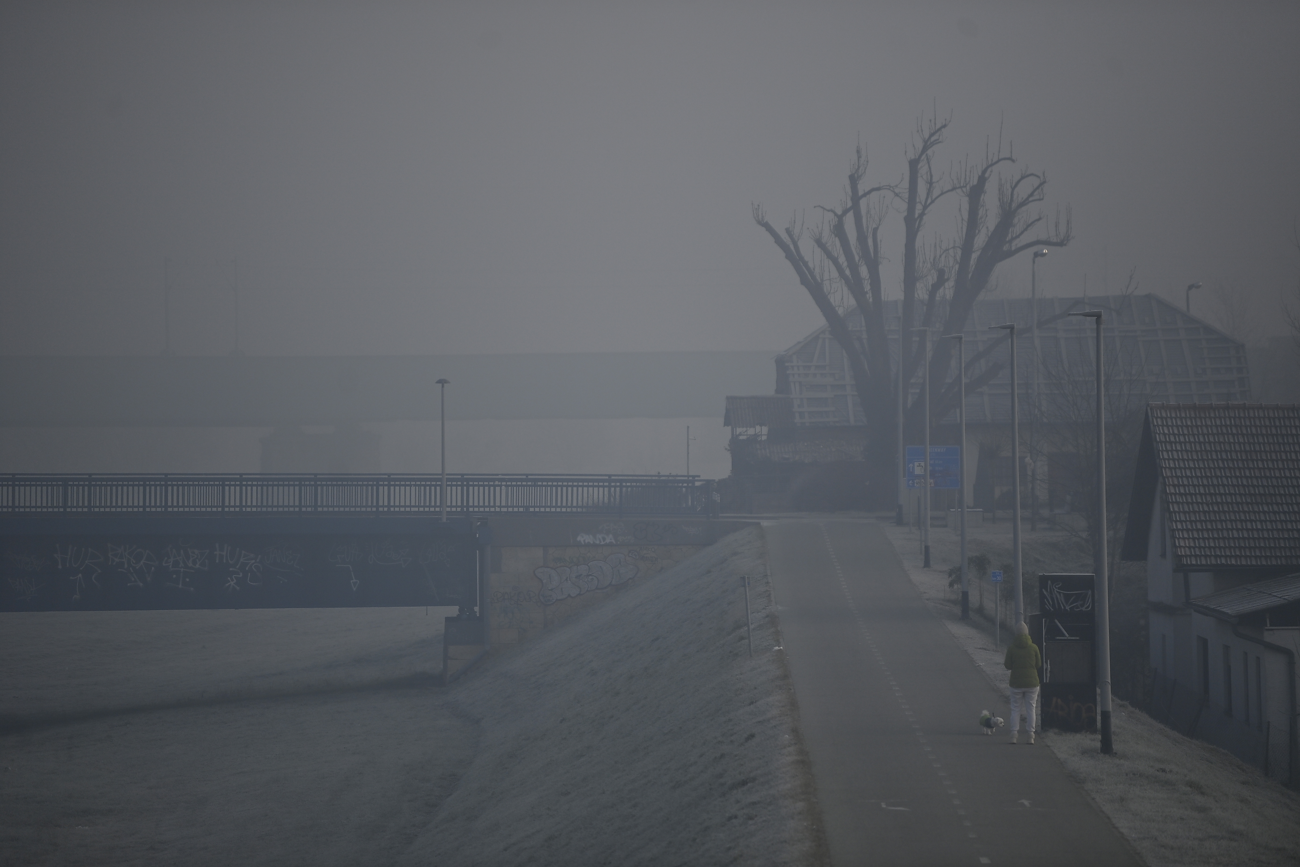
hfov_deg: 10.3
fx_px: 7222
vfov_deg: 6.9
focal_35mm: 200
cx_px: 650
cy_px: 434
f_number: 2.8
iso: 100
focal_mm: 200
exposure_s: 1/3200
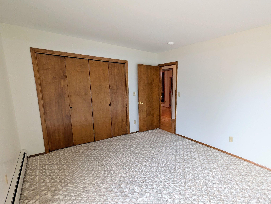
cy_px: 110
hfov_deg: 93.2
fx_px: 125
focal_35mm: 16
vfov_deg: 78.1
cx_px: 162
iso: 164
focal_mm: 2.02
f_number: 1.7
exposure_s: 1/185
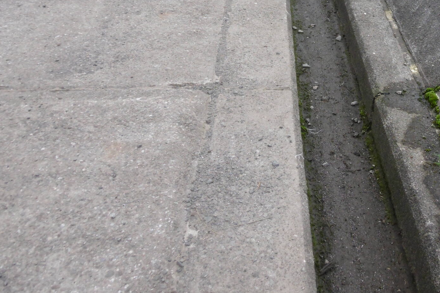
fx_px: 660
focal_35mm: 54
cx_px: 330
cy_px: 11
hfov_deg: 36.0
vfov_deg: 24.1
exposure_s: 1/200
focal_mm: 5
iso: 100
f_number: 3.3
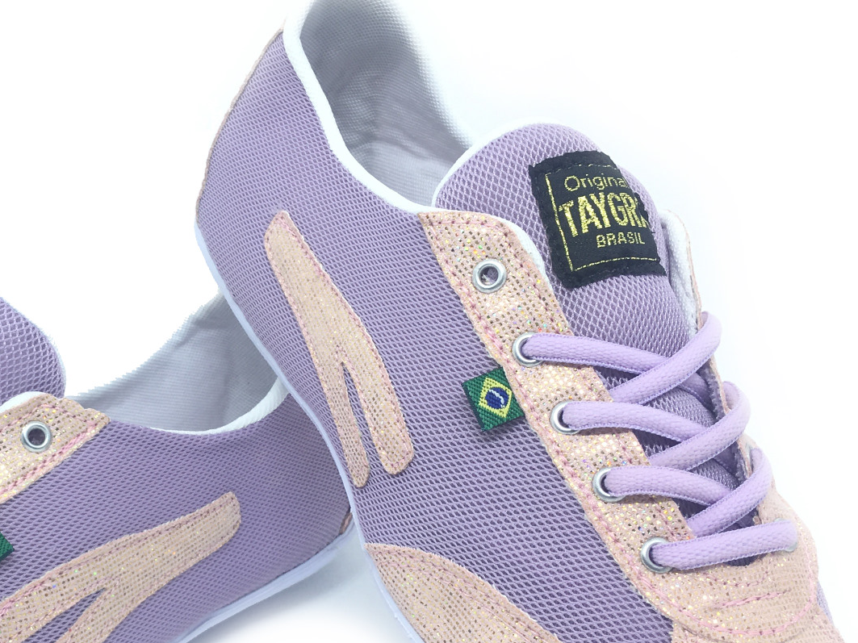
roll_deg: +3.2
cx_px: 221
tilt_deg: -18.9
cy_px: 455
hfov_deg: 34.3
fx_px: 1363
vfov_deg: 26.3
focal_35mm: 55
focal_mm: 4.15
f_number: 2.2
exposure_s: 1/142
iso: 25
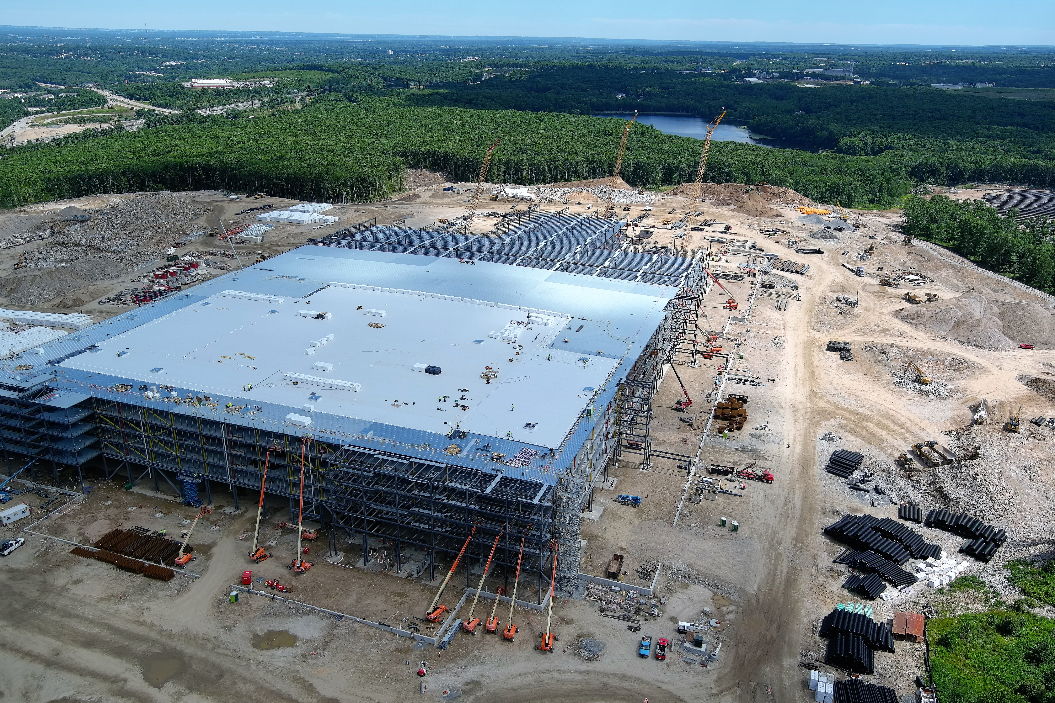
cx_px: 528
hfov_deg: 63.7
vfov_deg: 45.0
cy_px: 352
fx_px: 850
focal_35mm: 29
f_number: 2.8
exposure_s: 1/1600
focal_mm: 10.57
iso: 100
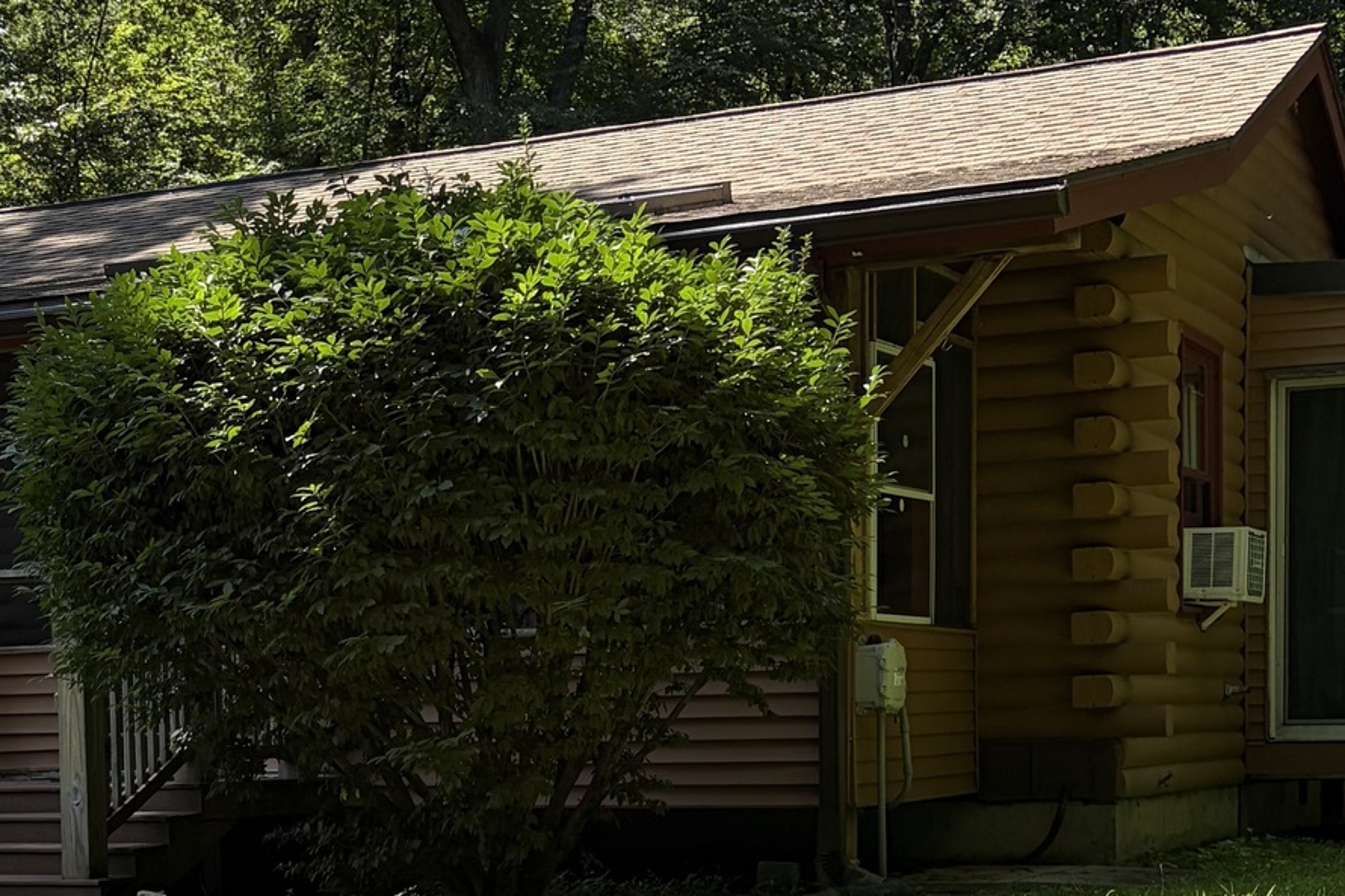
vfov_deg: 18.9
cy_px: 898
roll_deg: +1.4
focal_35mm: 70
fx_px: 2615
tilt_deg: -2.9
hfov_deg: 28.6
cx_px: 437
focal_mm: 5.96
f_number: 1.6
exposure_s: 1/1048
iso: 50
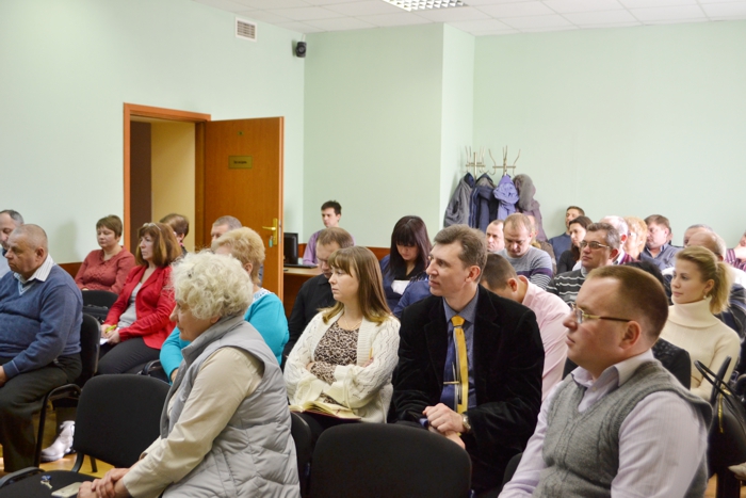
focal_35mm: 39
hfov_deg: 49.5
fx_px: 808
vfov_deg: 34.2
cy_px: 249
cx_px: 373
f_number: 4.2
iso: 400
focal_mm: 26
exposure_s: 1/60
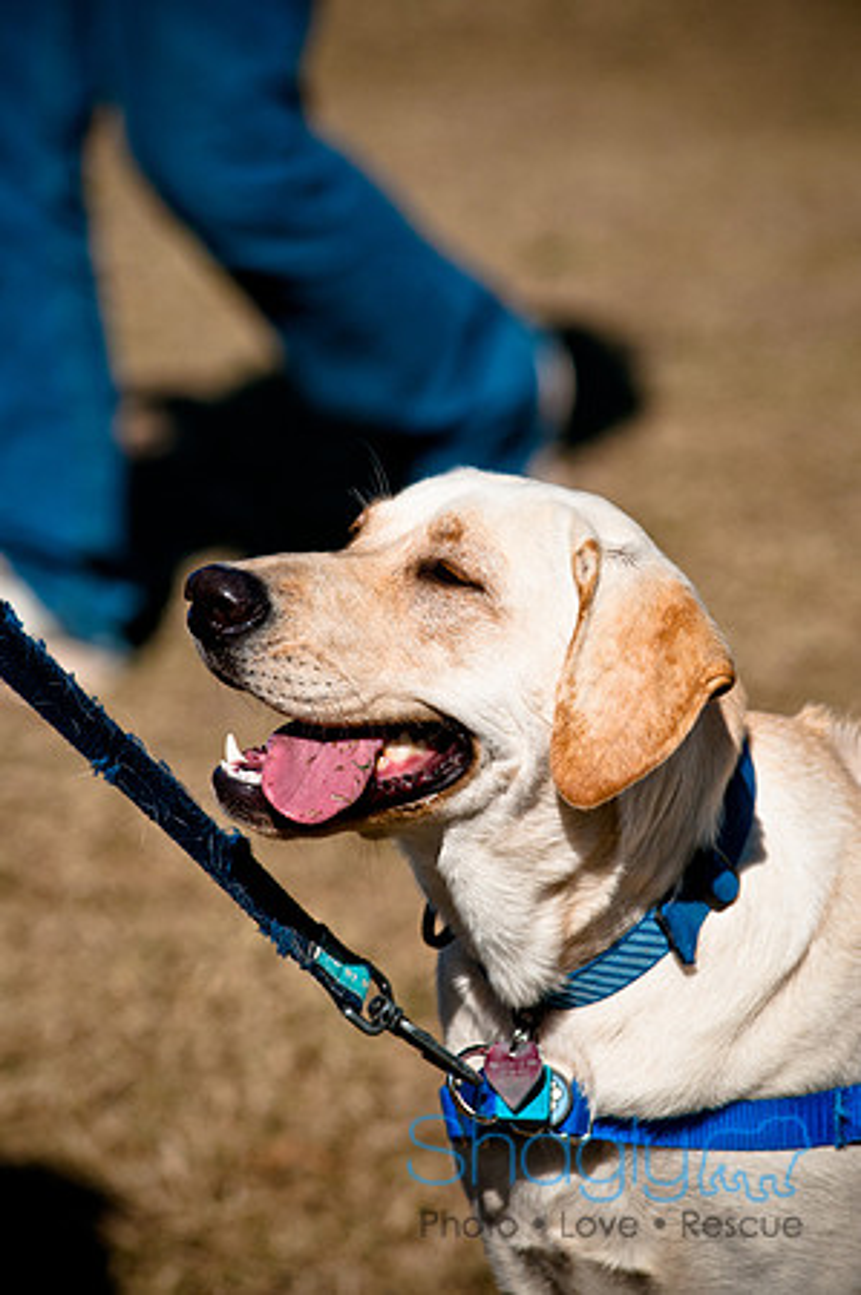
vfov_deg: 6.9
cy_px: 648
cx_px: 430
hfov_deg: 4.6
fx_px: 10787
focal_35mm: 300
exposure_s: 1/3200
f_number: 5.6
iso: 400
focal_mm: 200
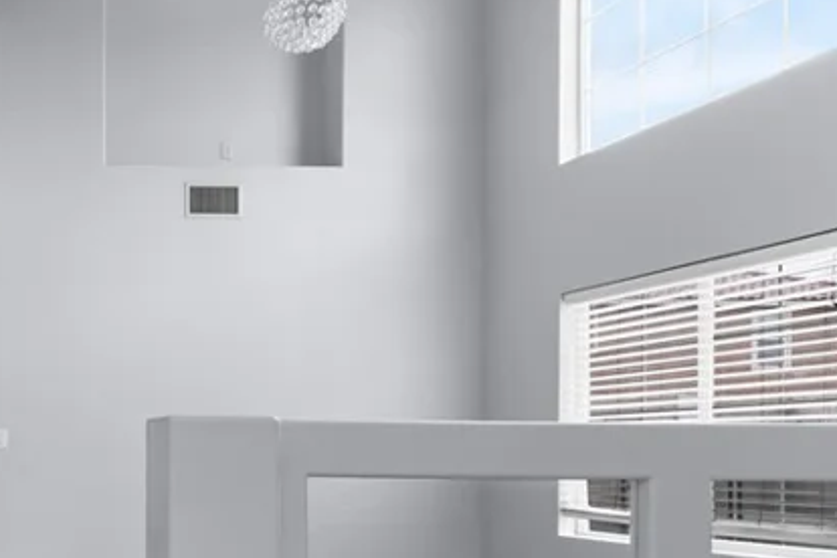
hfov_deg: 37.4
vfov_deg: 31.0
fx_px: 976
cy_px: 457
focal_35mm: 42
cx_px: -119
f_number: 8
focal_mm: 17
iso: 500
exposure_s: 1/40
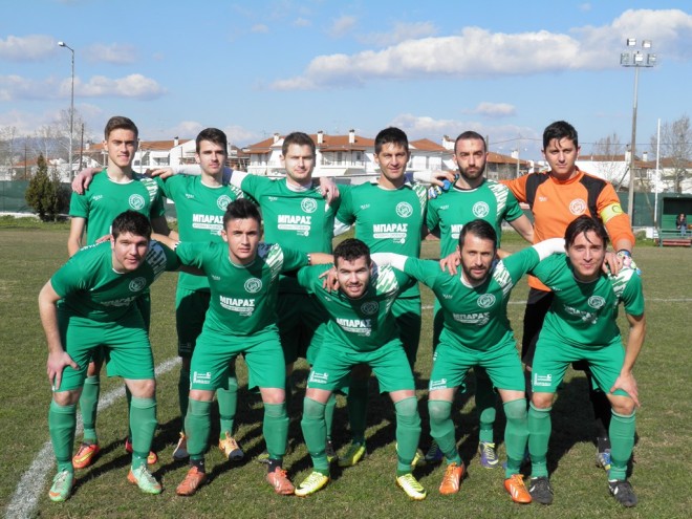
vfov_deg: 29.7
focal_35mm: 49
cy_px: 260
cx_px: 346
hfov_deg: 38.9
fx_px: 980
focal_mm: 8.9
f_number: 5.5
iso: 50
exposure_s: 1/400
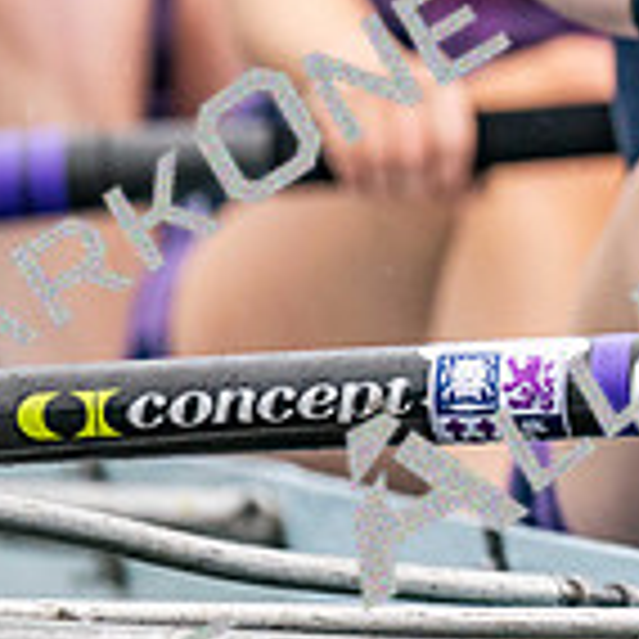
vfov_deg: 0.8
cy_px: -88
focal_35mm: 2079
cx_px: 1260
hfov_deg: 0.8
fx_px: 43419
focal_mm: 600
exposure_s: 1/2500
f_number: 4
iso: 1000
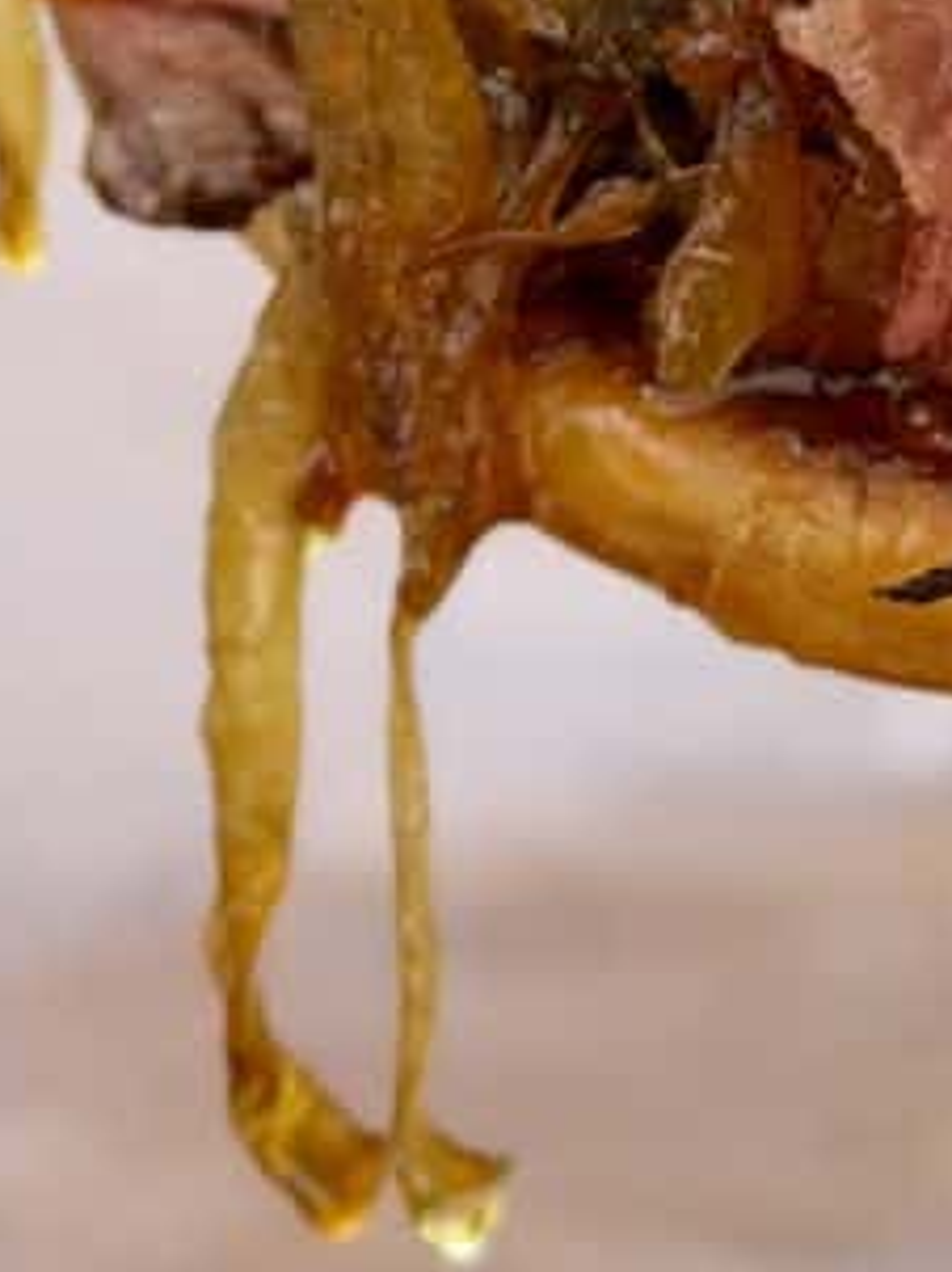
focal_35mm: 163
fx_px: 5986
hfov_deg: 8.9
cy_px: -510
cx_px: 1441
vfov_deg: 11.7
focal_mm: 6.76
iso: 80
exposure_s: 1/1085
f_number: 1.78
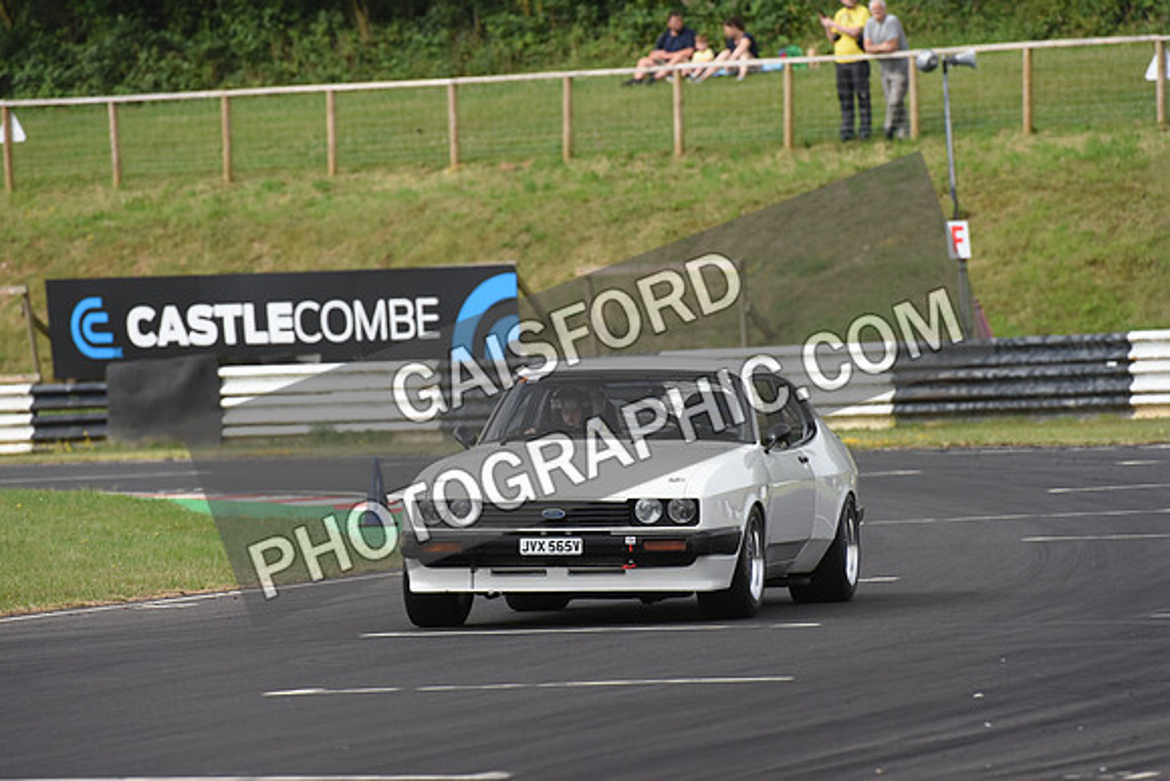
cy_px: 390
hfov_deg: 5.2
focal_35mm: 400
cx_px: 585
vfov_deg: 3.4
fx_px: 13002
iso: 1600
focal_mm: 400
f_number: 7.1
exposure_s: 1/1000
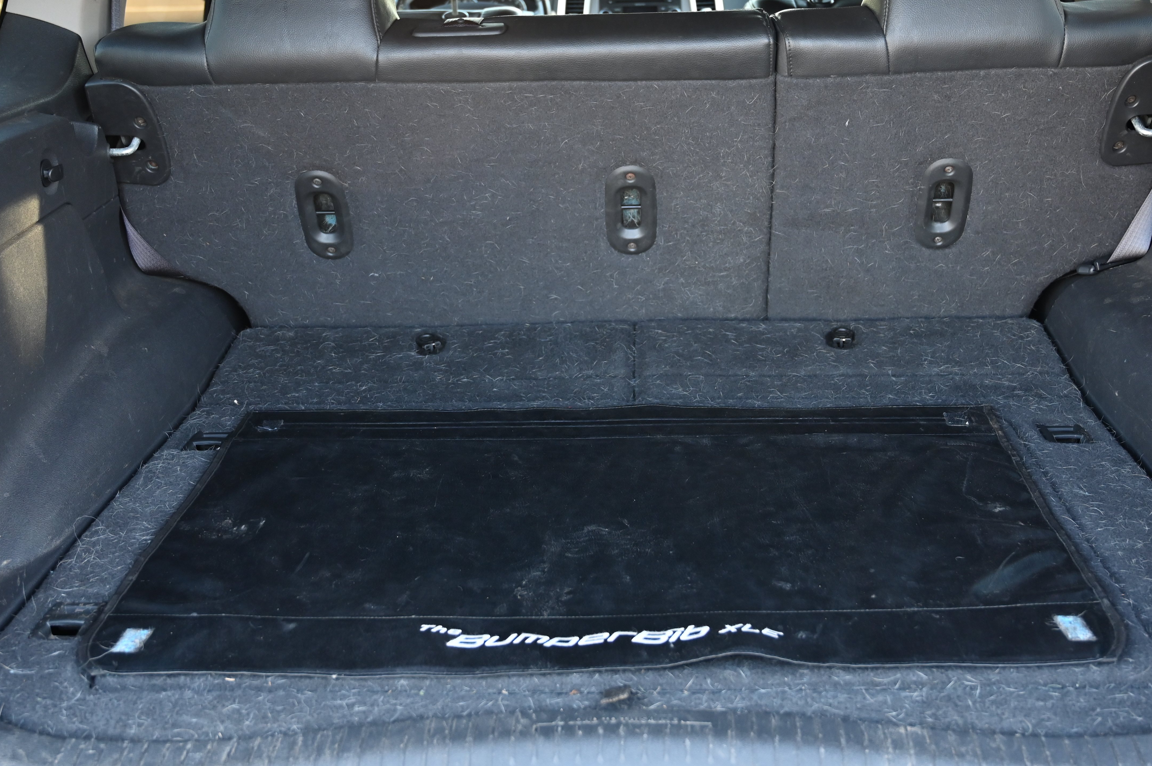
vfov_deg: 29.6
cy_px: 264
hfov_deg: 43.6
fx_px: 1439
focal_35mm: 45
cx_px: 603
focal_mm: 32
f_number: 4
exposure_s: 1/125
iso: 1000
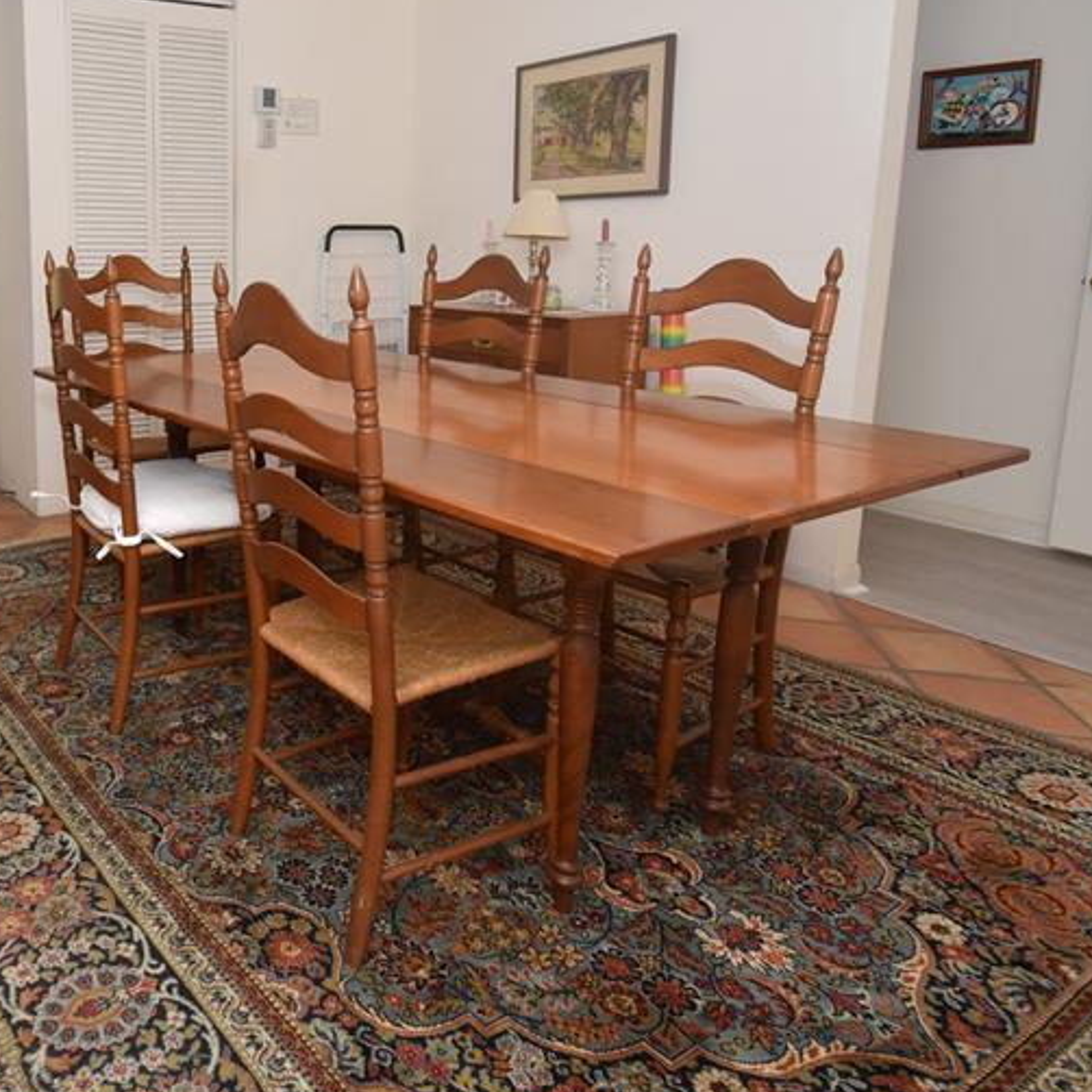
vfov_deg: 59.6
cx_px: 176
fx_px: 928
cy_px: 365
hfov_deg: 55.4
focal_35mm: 26
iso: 800
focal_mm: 10
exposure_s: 1/80
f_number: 4.5
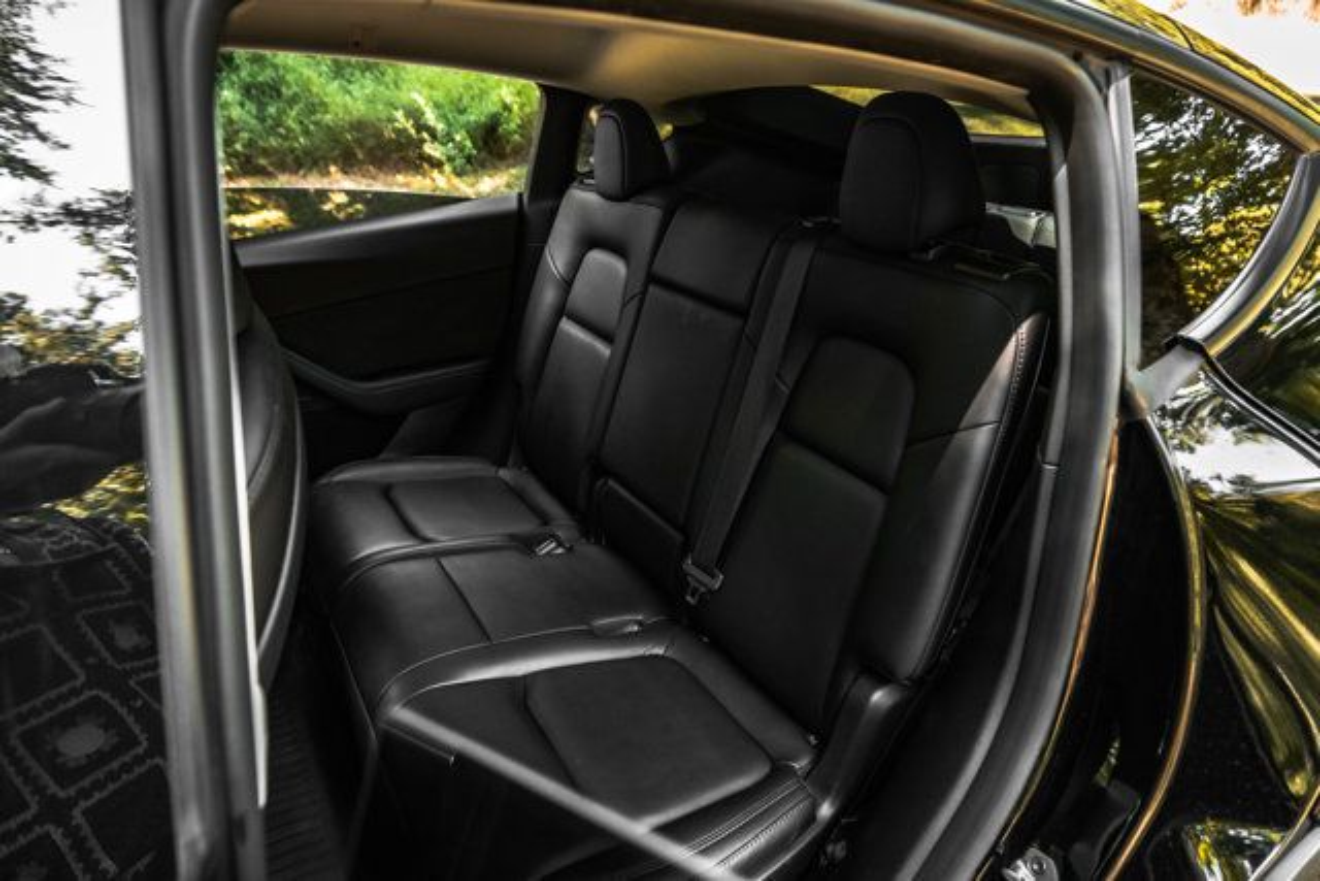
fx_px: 880
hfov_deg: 73.7
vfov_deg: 53.2
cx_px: 660
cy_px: 440
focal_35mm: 24
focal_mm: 24
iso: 1600
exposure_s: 1/320
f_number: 4
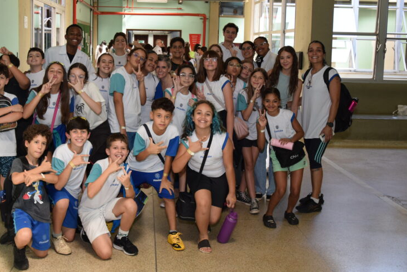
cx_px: 148
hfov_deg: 42.4
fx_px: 520
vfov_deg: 29.1
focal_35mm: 46
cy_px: 99
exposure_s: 1/100
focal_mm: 22
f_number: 5
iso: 800
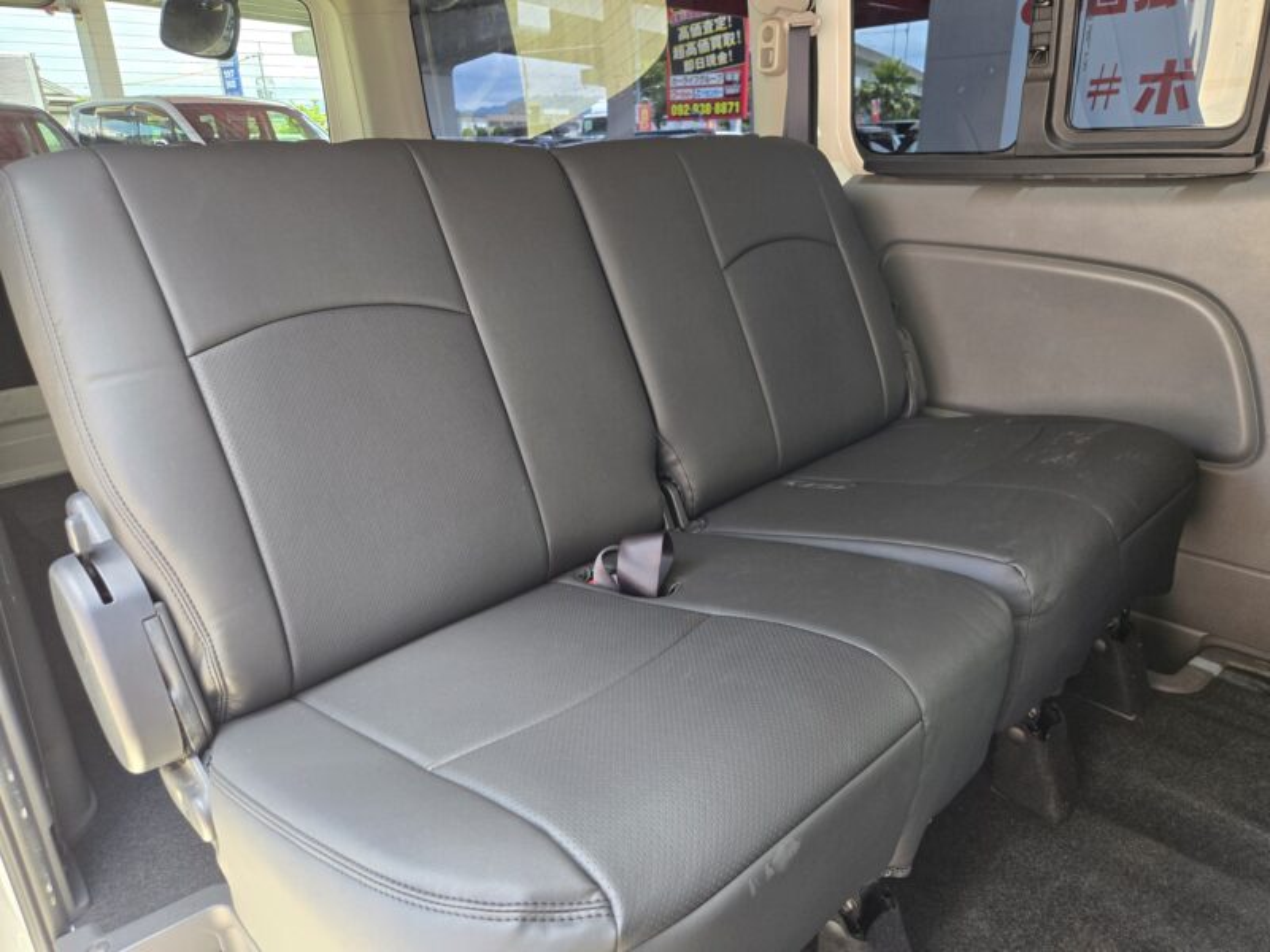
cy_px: 476
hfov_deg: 73.9
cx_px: 635
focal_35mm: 23
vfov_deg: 58.9
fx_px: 844
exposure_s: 1/180
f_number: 1.8
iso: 160
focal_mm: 5.4
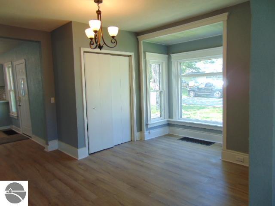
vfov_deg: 54.9
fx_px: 199
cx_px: 138
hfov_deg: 69.4
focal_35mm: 25
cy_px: 103
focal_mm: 4.5
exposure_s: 1/40
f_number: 3
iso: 80
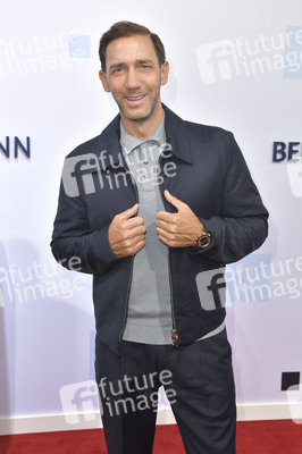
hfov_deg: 29.8
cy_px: 227
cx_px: 151
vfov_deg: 43.6
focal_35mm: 45
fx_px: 567
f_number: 7.1
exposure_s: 1/160
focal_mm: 45
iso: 320
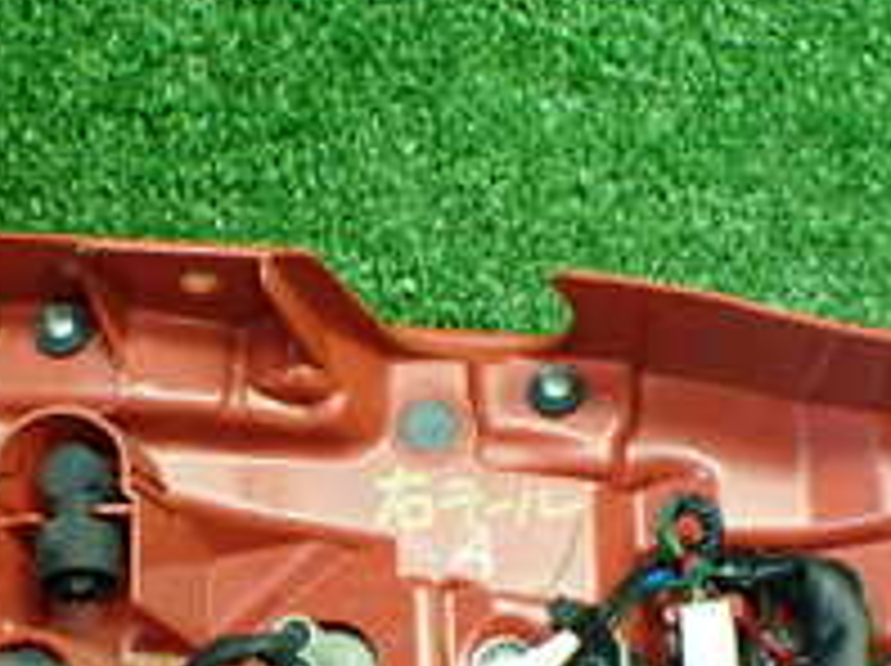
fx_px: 2339
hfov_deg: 21.3
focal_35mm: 91
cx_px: 198
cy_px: 585
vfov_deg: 16.0
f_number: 2.3
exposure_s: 1/125
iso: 800
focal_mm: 5.4
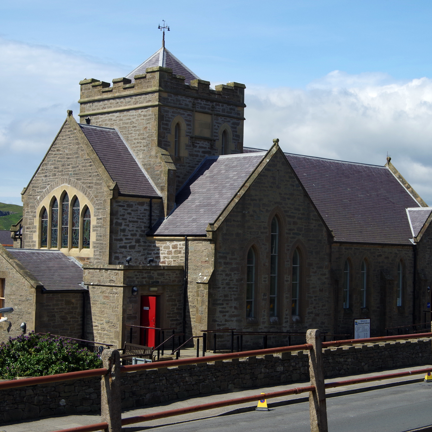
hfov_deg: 29.0
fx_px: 833
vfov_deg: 29.1
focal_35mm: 59
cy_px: 216
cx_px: 242
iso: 200
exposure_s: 1/250
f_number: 8
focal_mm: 31
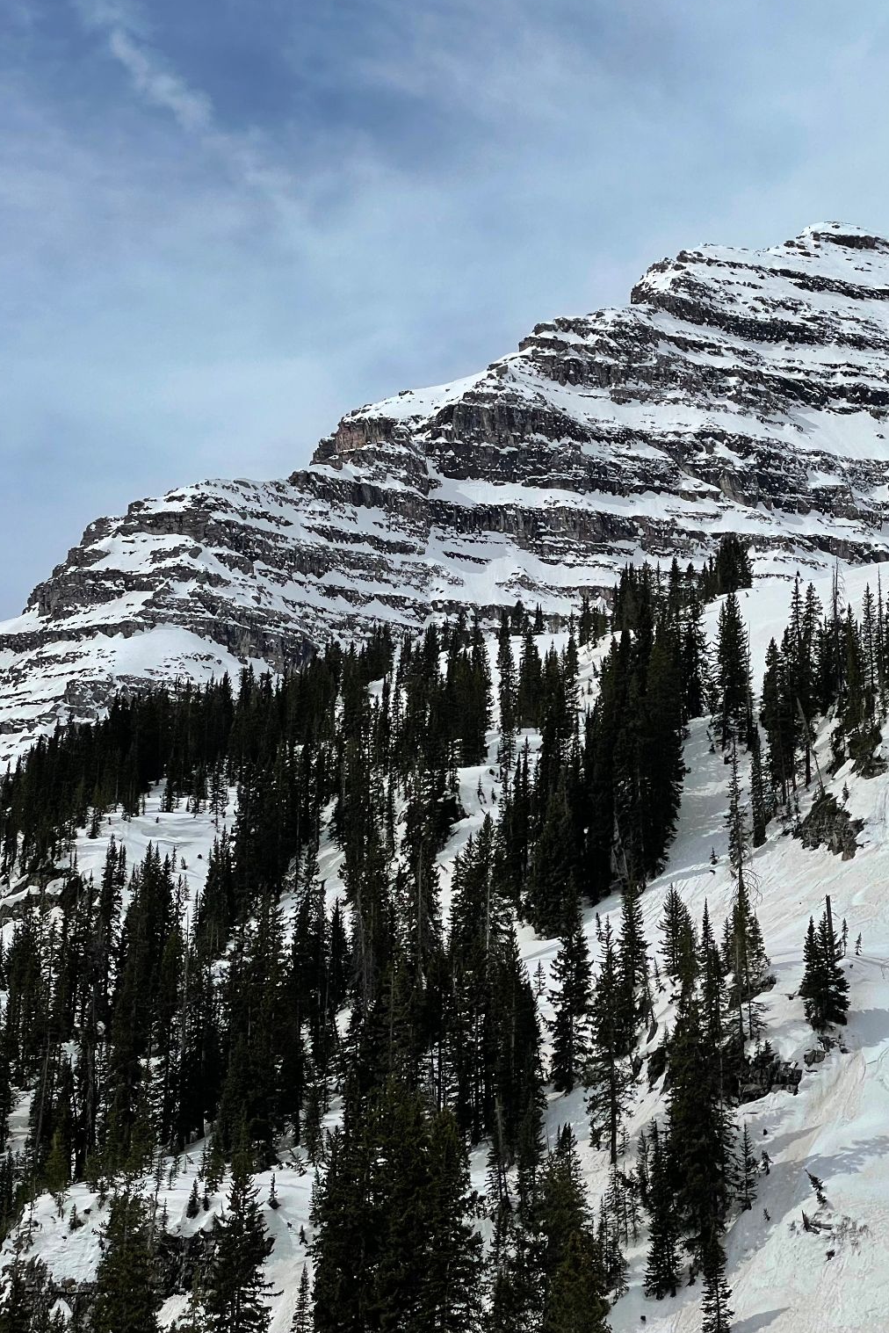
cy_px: 662
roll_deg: +1.7
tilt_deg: +20.9
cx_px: 752
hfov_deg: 18.5
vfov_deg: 27.7
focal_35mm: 73
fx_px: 2703
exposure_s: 1/5988
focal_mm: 6
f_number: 2
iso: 32
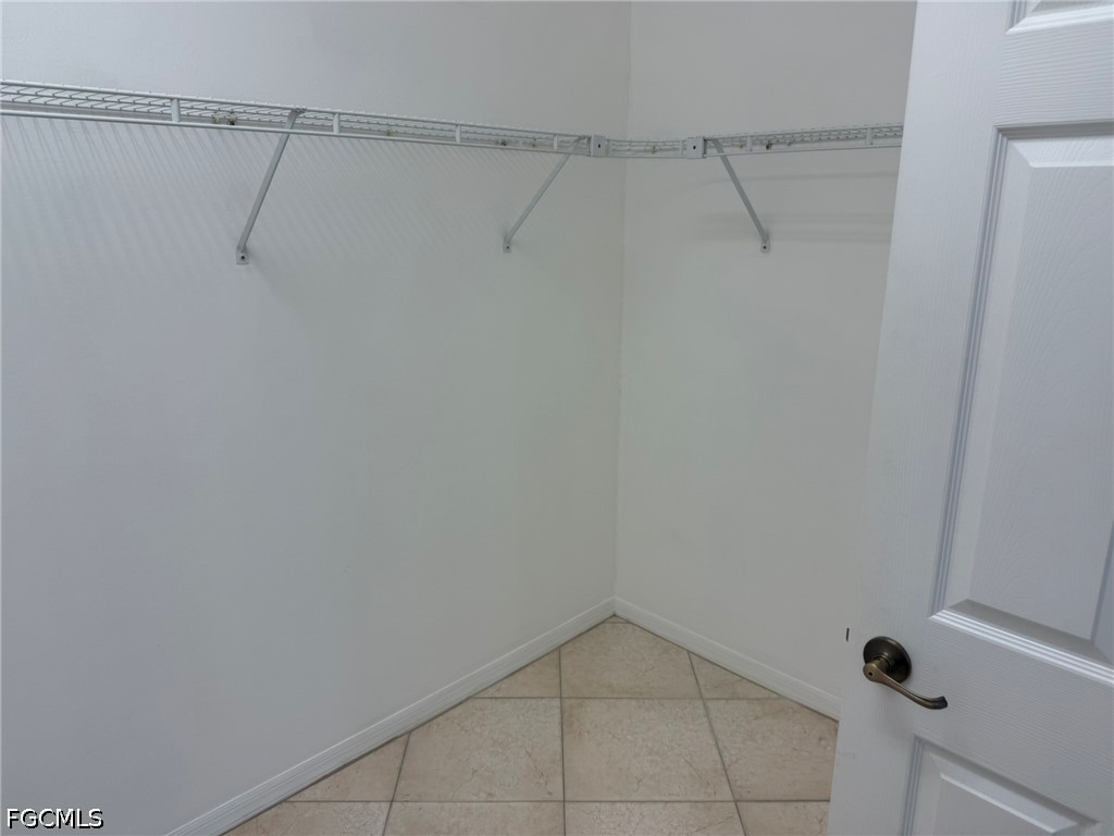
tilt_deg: -13.0
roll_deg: +0.2
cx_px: 557
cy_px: 418
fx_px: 772
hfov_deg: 71.6
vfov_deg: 56.8
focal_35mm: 24
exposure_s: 1/126
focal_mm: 6.76
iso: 50
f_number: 1.78
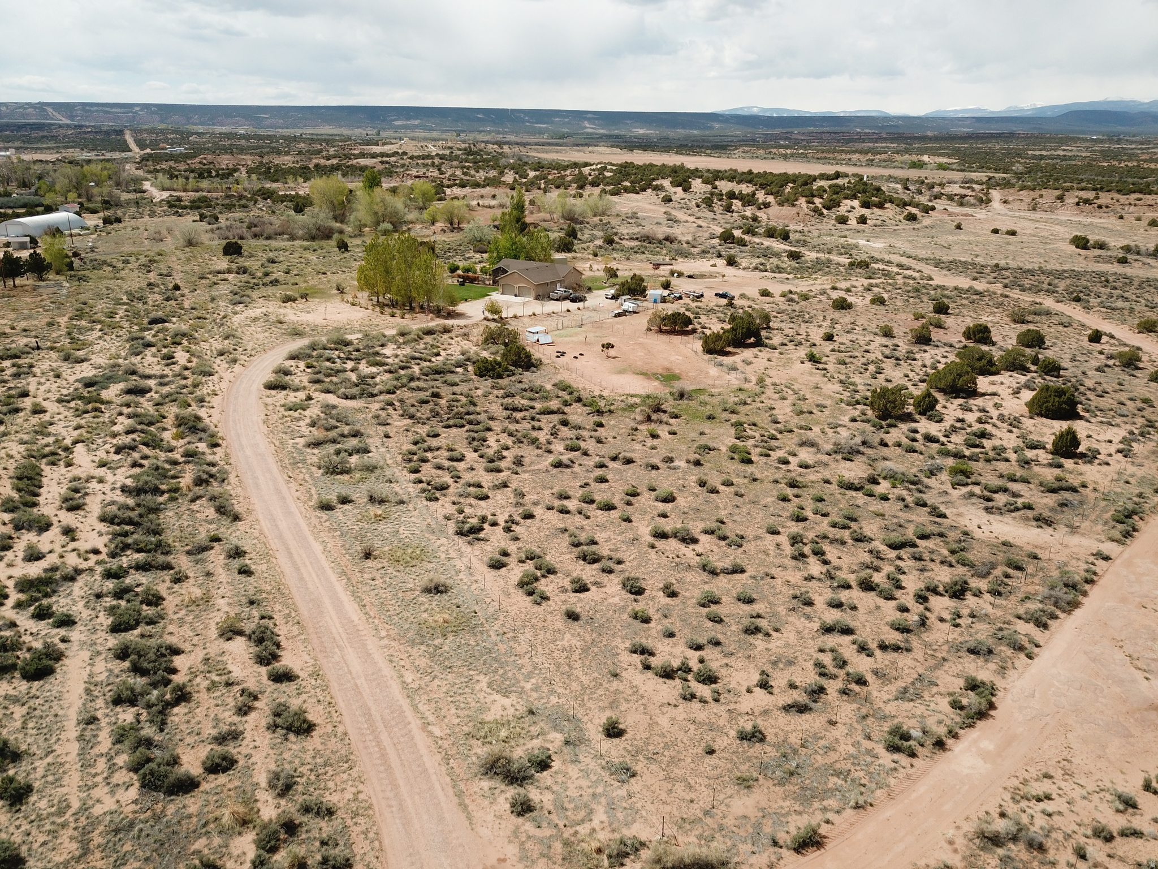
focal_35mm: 26
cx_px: 579
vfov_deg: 53.1
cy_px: 434
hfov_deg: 67.3
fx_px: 870
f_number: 2.2
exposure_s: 1/1626
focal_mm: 4.73
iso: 100
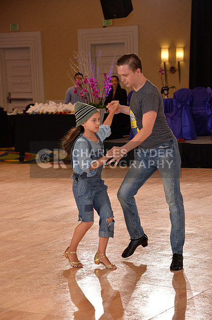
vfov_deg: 21.5
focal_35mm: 95
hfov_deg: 14.4
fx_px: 842
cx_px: 106
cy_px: 160
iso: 1600
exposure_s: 1/250
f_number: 5.6
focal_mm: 95
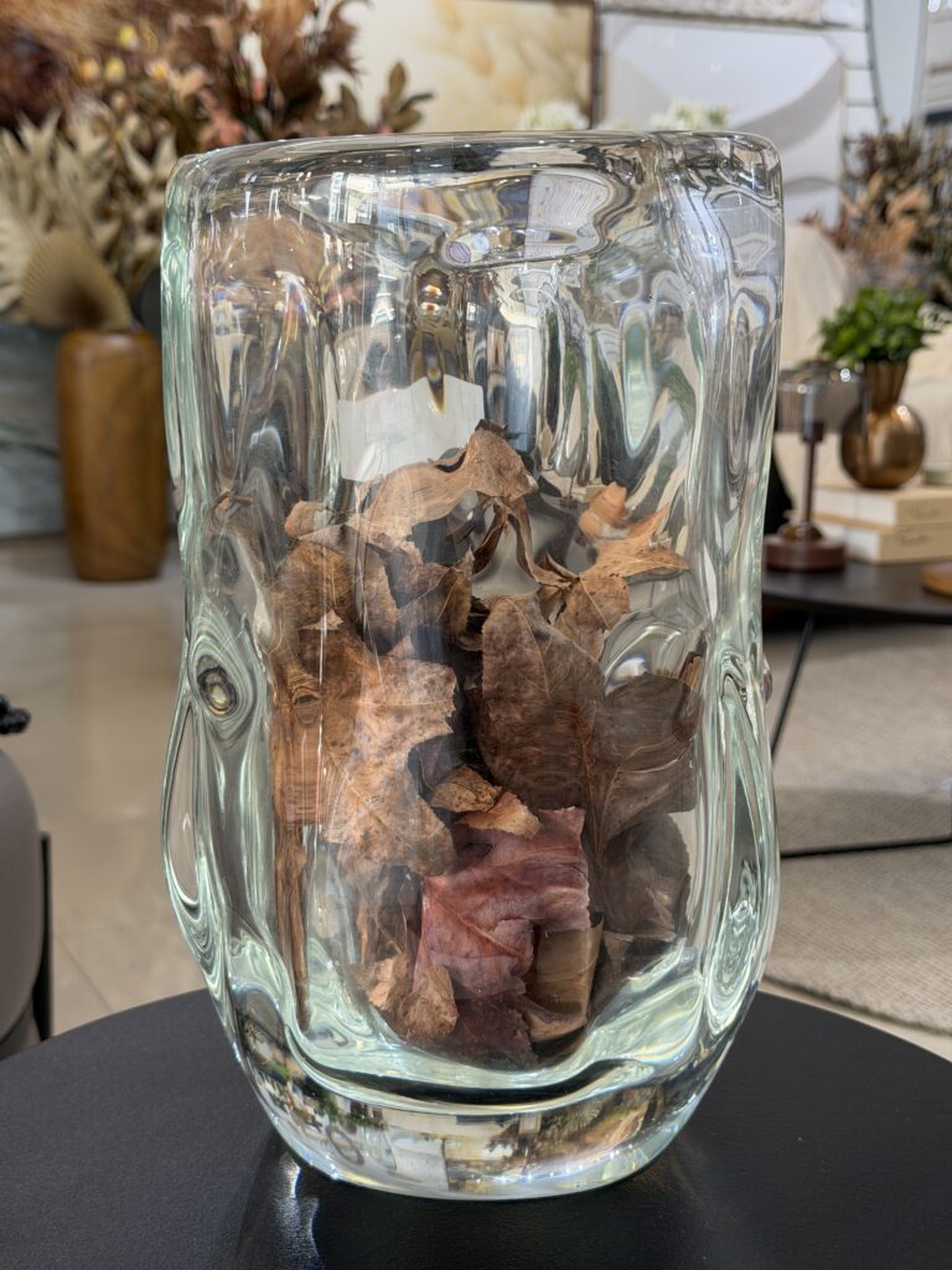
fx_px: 1760
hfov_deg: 30.3
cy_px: 635
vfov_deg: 39.7
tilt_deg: -11.0
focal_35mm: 48
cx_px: 476
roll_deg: +0.0
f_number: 1.78
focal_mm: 6.76
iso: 100
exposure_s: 1/60
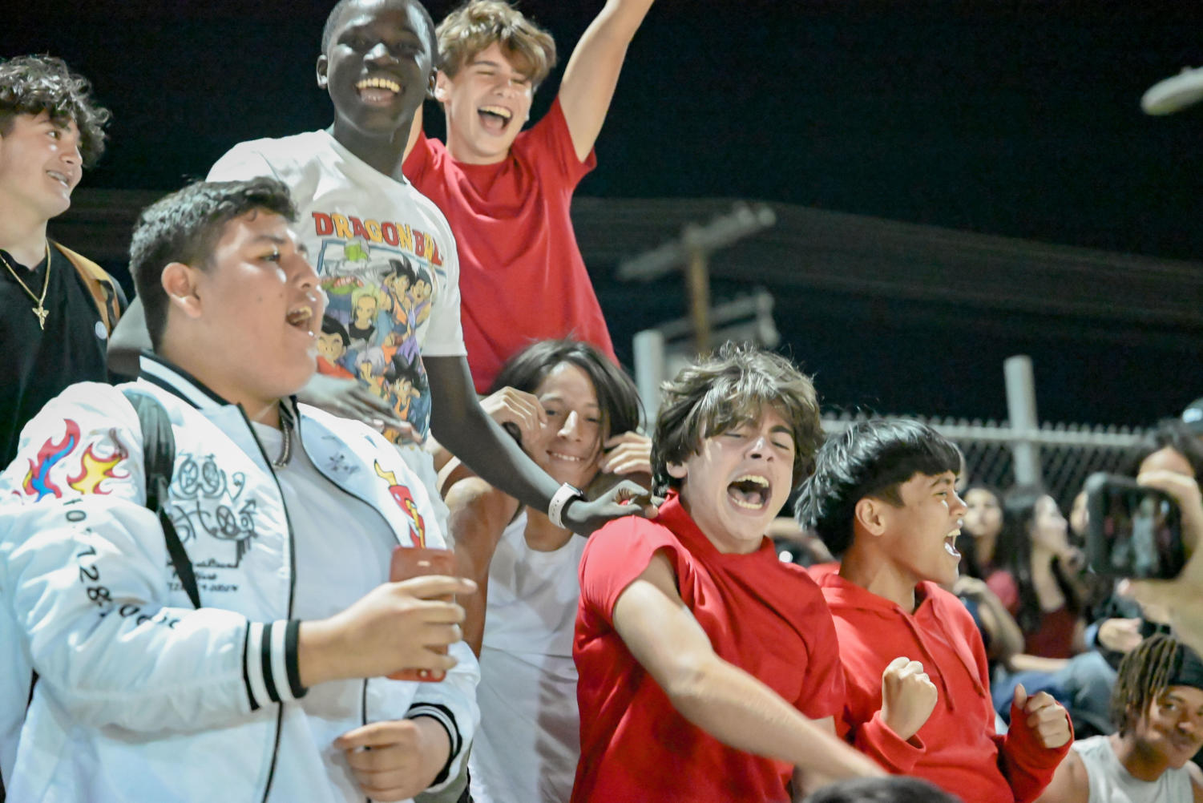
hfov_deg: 28.1
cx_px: 602
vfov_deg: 18.9
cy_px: 402
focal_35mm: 72
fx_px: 2407
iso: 25600
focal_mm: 72
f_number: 2.8
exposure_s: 1/320
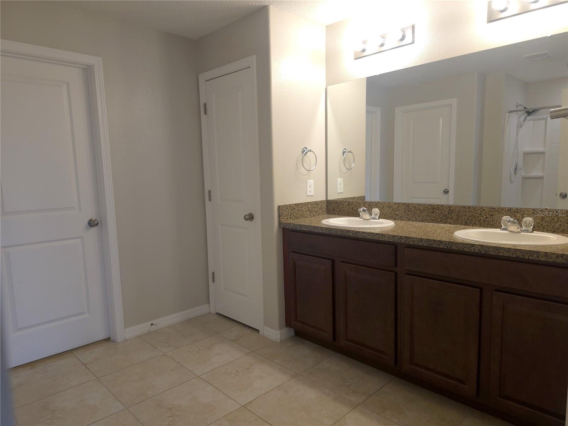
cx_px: 284
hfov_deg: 73.9
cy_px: 213
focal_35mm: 23
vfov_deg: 58.9
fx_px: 377
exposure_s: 1/60
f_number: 1.7
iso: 100
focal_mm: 6.3
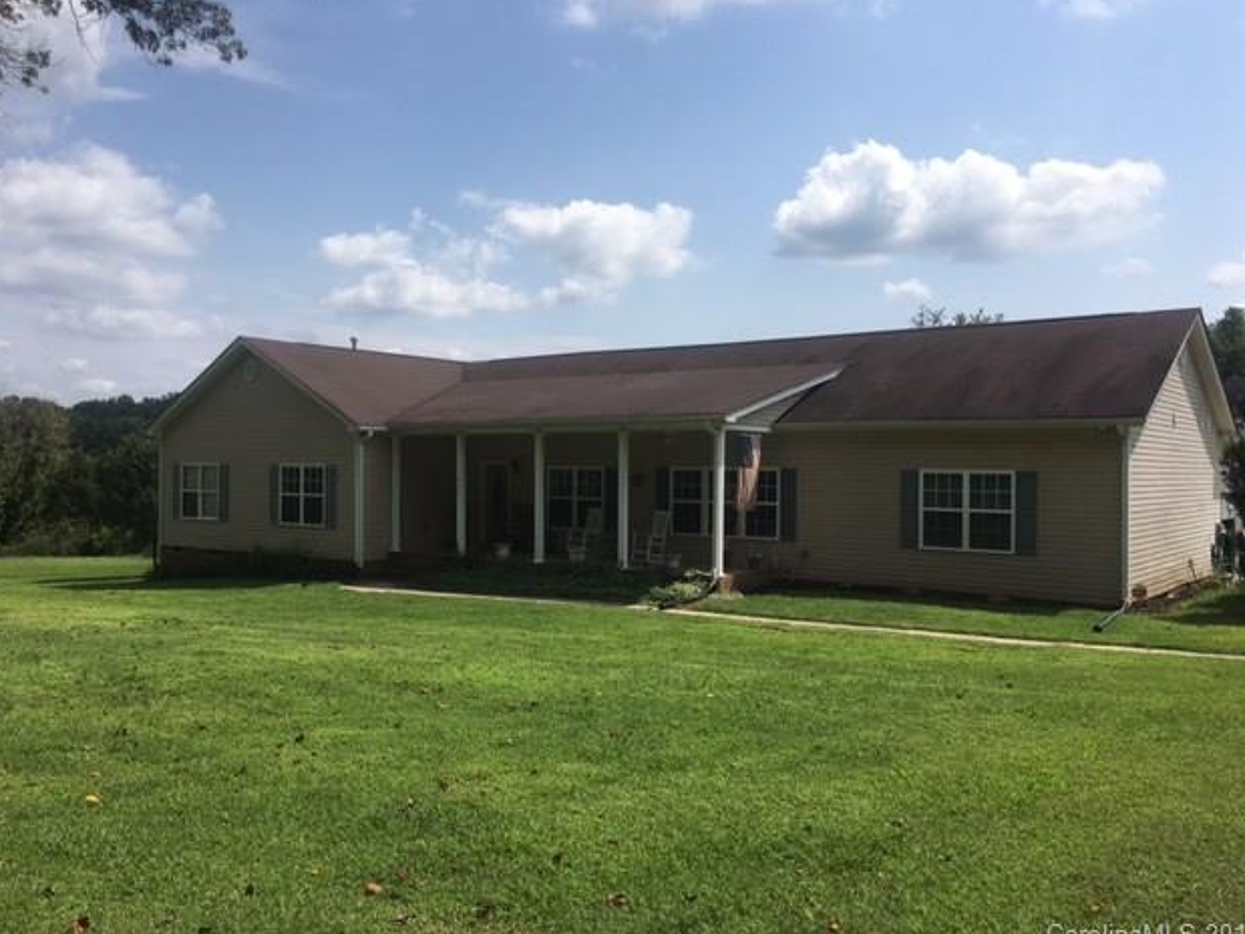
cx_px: 634
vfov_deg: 46.8
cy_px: 471
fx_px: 1079
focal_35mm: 30
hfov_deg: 60.0
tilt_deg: -0.7
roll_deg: -0.5
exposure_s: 1/1748
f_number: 2.2
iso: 25
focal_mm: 4.15
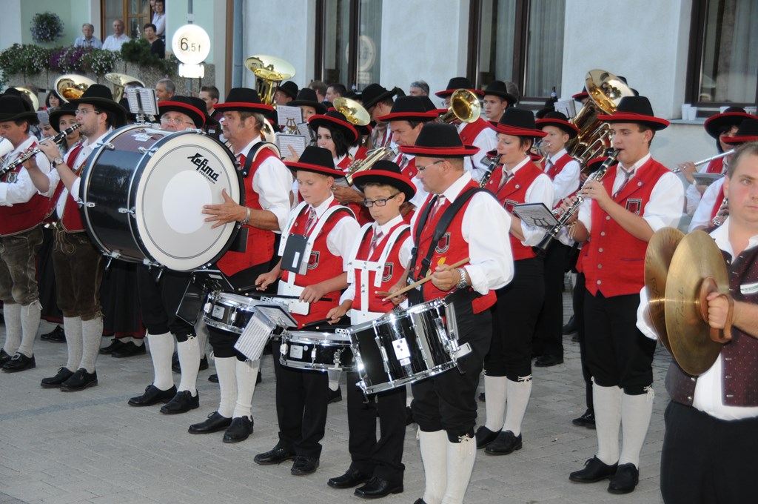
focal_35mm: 69
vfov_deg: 19.7
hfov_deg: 29.3
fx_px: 1451
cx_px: 379
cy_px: 252
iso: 200
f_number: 4.8
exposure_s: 1/60
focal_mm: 46
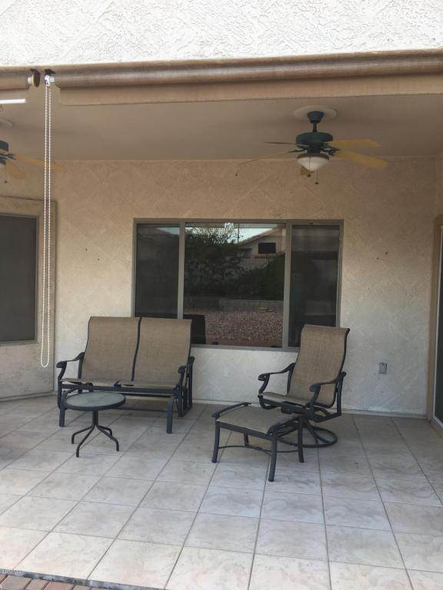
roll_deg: -1.7
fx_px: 495
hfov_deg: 48.2
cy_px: 295
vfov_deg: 61.7
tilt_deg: -1.5
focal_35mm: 29
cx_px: 222
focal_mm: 4.15
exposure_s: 1/120
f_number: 2.2
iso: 25
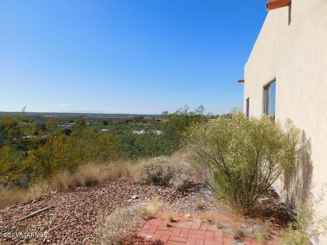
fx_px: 217
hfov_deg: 73.9
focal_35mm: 23
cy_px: 122
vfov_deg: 58.9
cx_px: 164
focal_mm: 4
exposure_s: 1/640
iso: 125
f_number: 6
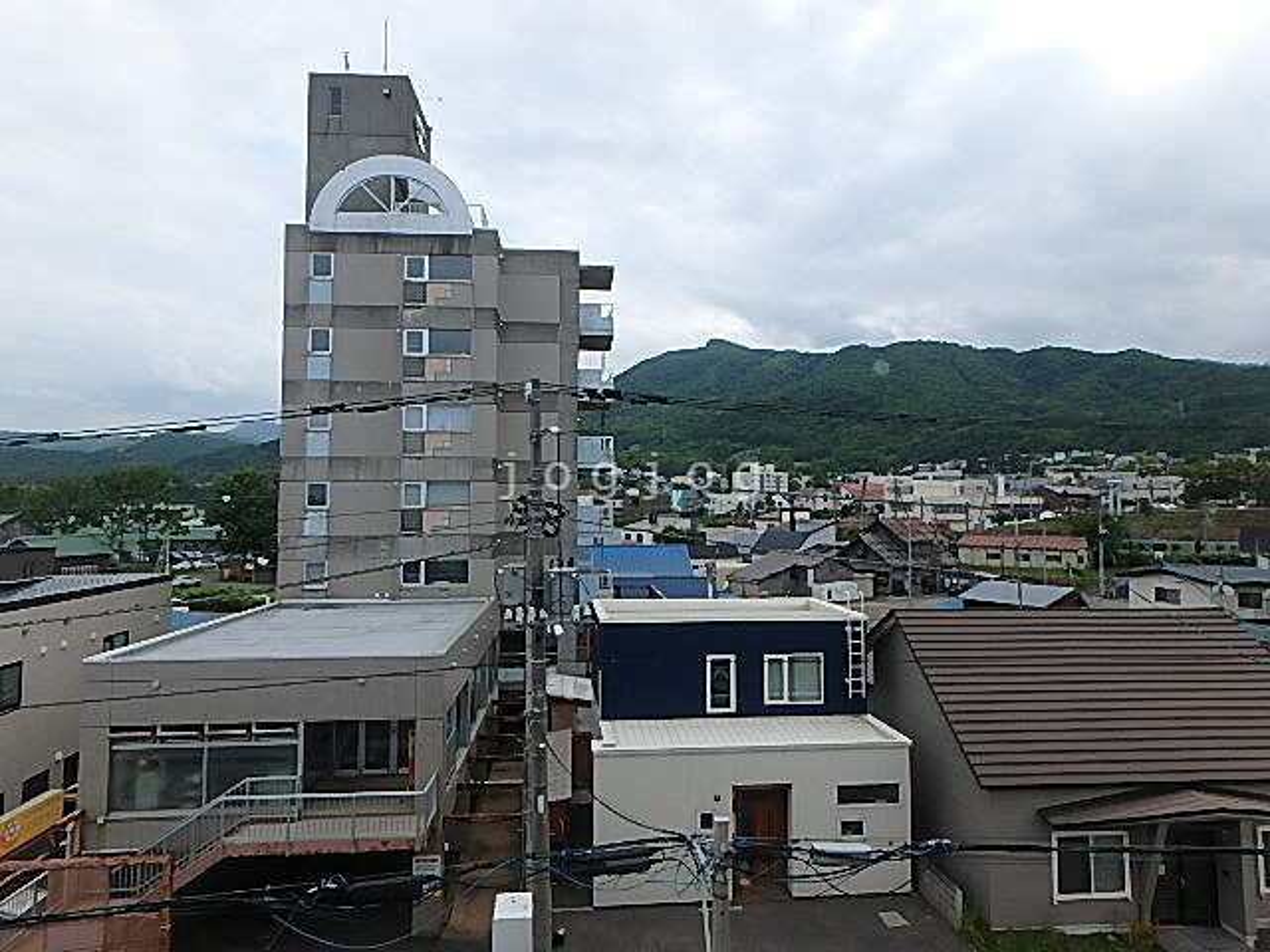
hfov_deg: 79.0
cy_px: 476
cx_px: 635
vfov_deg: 63.4
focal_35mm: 21
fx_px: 770
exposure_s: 1/500
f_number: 6
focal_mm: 3.7
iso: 125
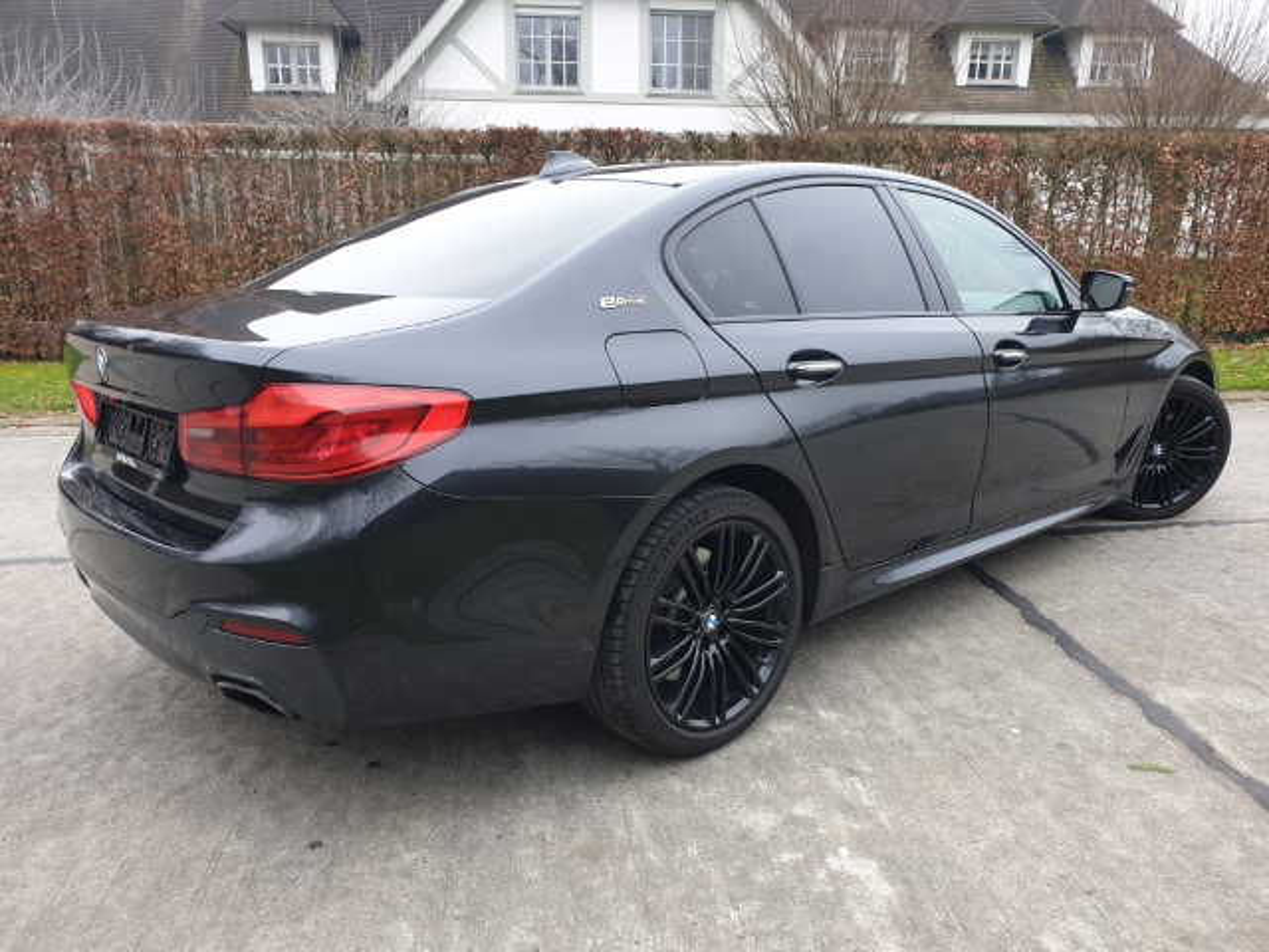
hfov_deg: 67.3
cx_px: 634
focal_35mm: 26
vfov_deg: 53.1
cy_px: 476
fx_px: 953
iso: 50
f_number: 2.4
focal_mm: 4.3
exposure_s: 1/100
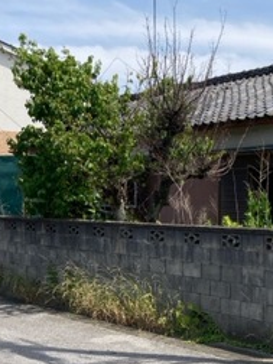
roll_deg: -1.9
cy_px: 300
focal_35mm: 71
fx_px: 747
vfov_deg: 26.8
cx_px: 208
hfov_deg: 20.5
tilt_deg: -6.8
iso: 20
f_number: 1.8
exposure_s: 1/2183
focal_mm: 3.99
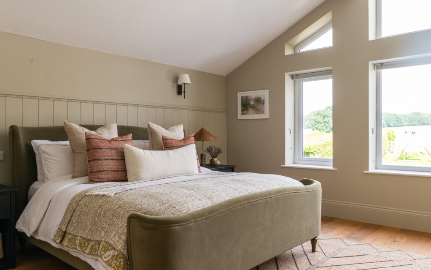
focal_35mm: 28
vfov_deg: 44.6
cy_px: 137
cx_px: 218
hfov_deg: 66.5
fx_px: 329
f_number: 8
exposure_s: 1/50
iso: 320
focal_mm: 27
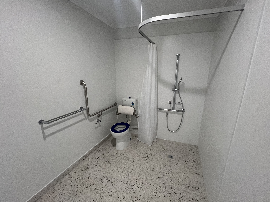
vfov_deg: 85.7
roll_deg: -1.2
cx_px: 143
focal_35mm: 14
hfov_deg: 102.0
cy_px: 104
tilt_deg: -14.7
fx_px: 109
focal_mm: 1.57
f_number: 1.8
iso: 200
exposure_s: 1/100
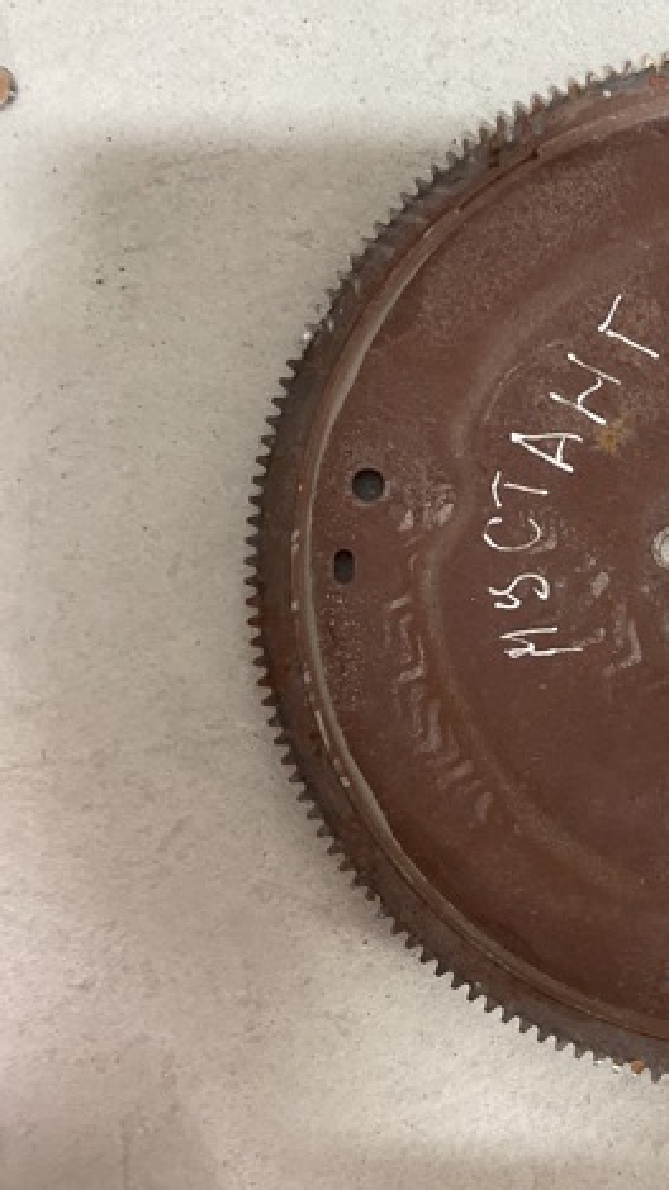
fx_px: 1358
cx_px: 770
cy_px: 586
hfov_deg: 25.3
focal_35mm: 43
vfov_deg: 47.4
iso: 64
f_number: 1.8
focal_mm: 3
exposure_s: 1/50
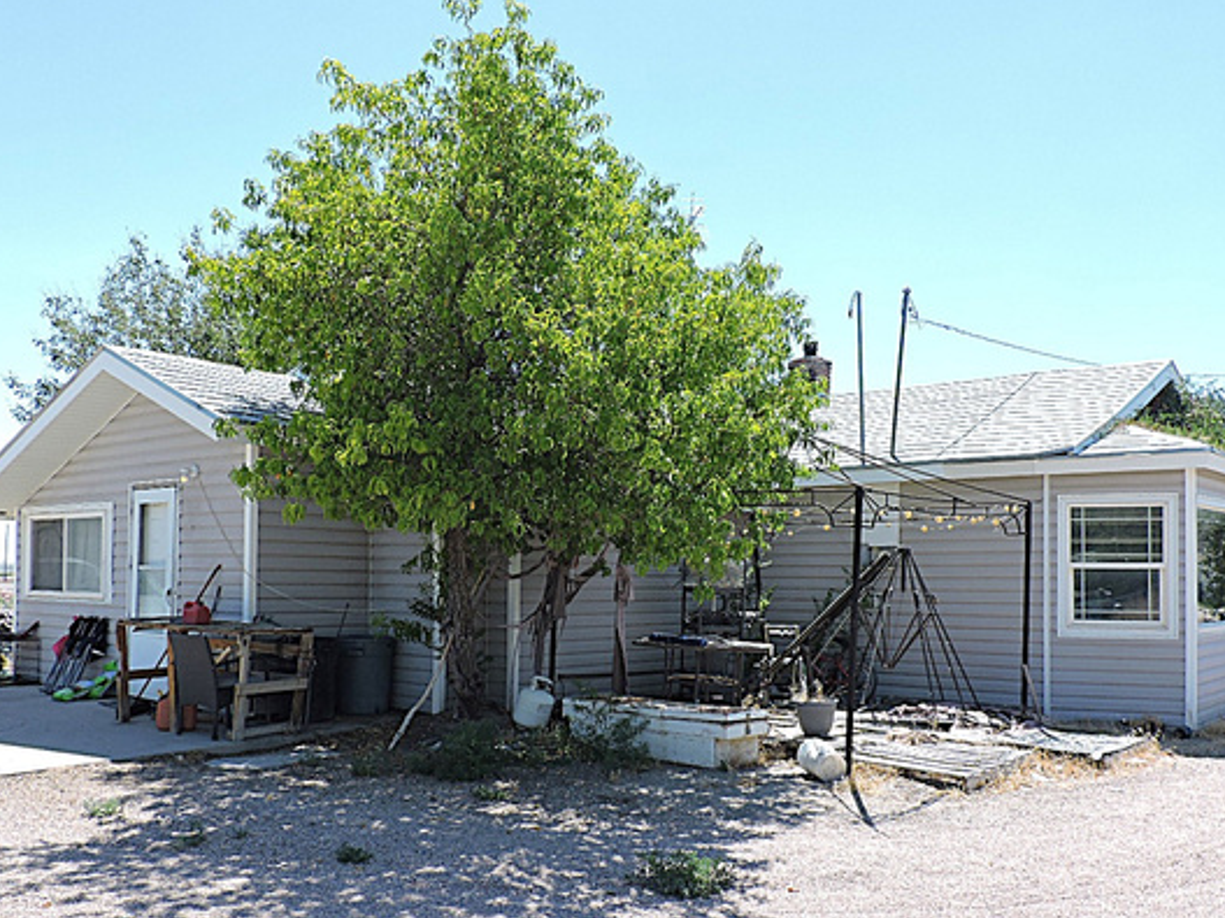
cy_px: 528
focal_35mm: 34
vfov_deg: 41.7
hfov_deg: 54.0
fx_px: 1203
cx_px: 616
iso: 100
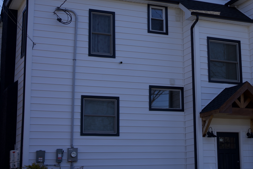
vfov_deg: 18.7
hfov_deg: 27.2
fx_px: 513
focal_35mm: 73
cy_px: 75
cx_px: 201
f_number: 2.2
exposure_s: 1/3200
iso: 125
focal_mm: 35
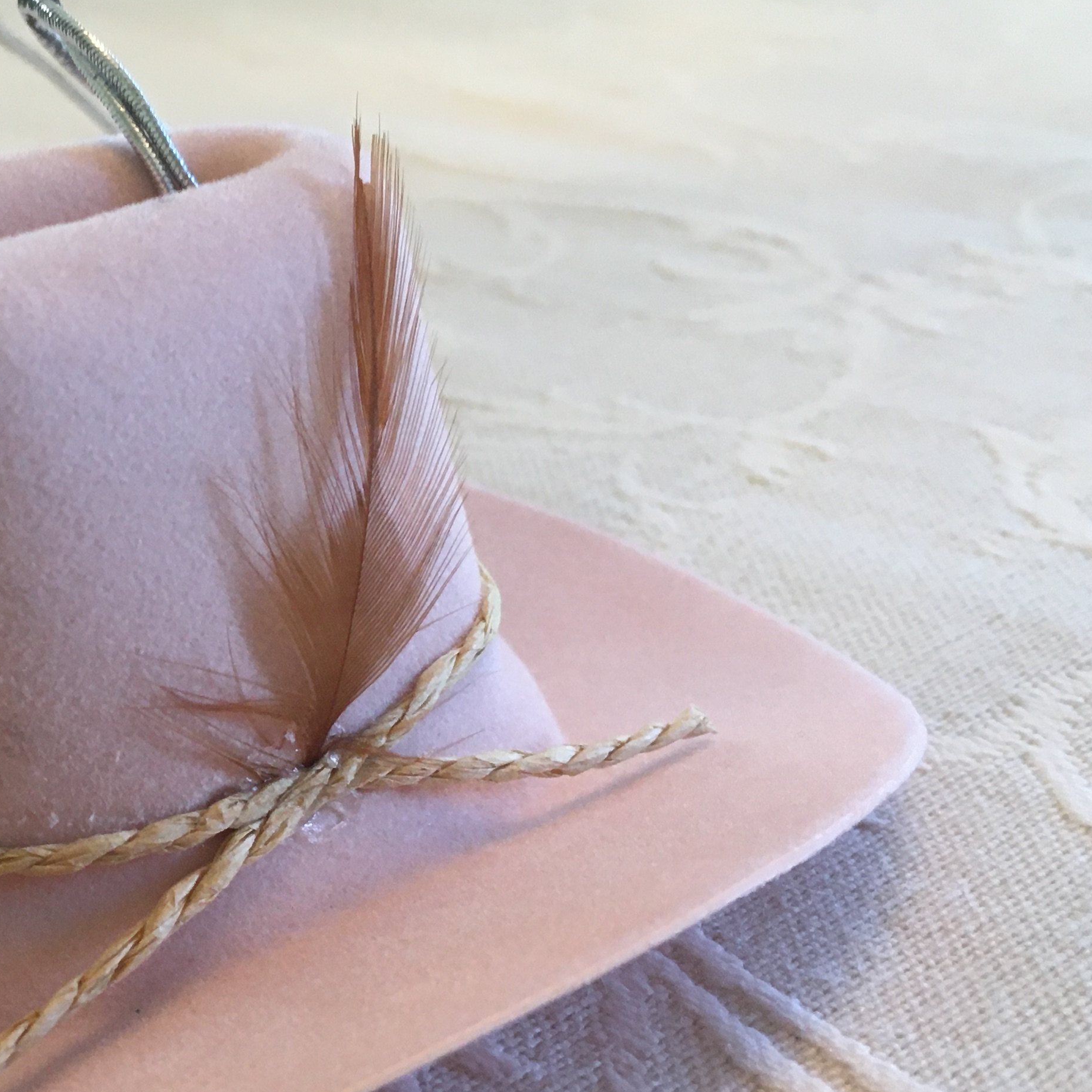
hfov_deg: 28.9
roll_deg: +2.6
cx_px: 31
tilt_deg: -29.6
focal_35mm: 56
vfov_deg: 30.4
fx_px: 1999
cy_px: 722
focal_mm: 4.15
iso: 50
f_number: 2.2
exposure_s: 1/33
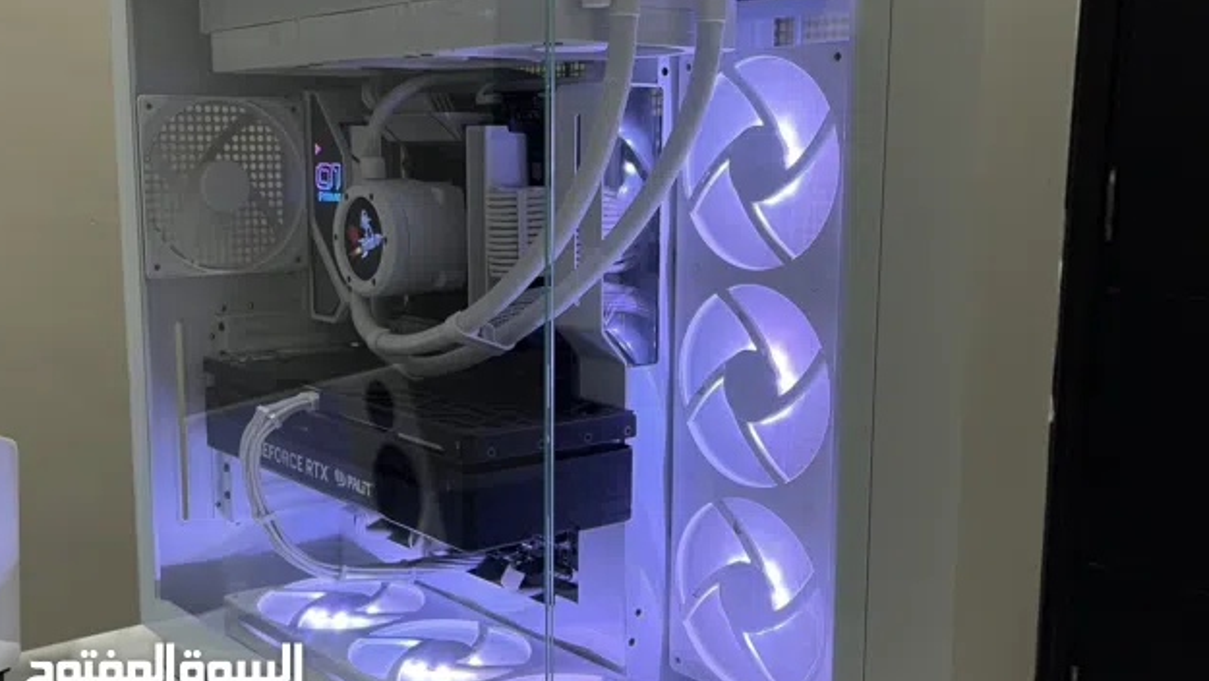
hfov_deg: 66.0
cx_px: 594
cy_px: 364
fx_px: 930
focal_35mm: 29
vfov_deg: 40.2
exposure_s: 1/90
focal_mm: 5.7
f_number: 1.5
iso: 125
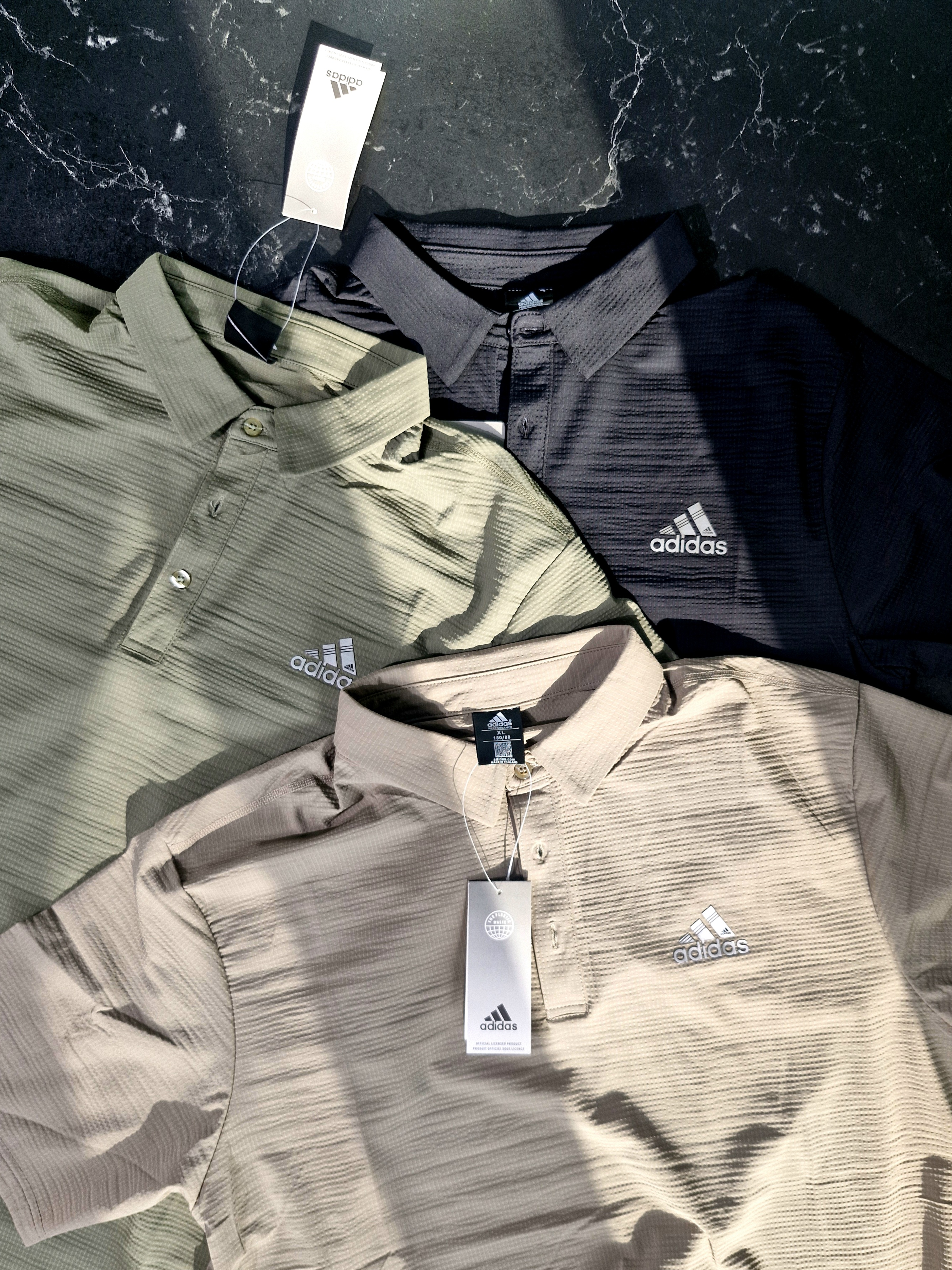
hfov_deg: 58.9
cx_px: 476
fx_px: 843
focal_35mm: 23
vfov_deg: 73.9
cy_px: 635
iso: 50
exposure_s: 1/192
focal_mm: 5.54
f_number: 1.8
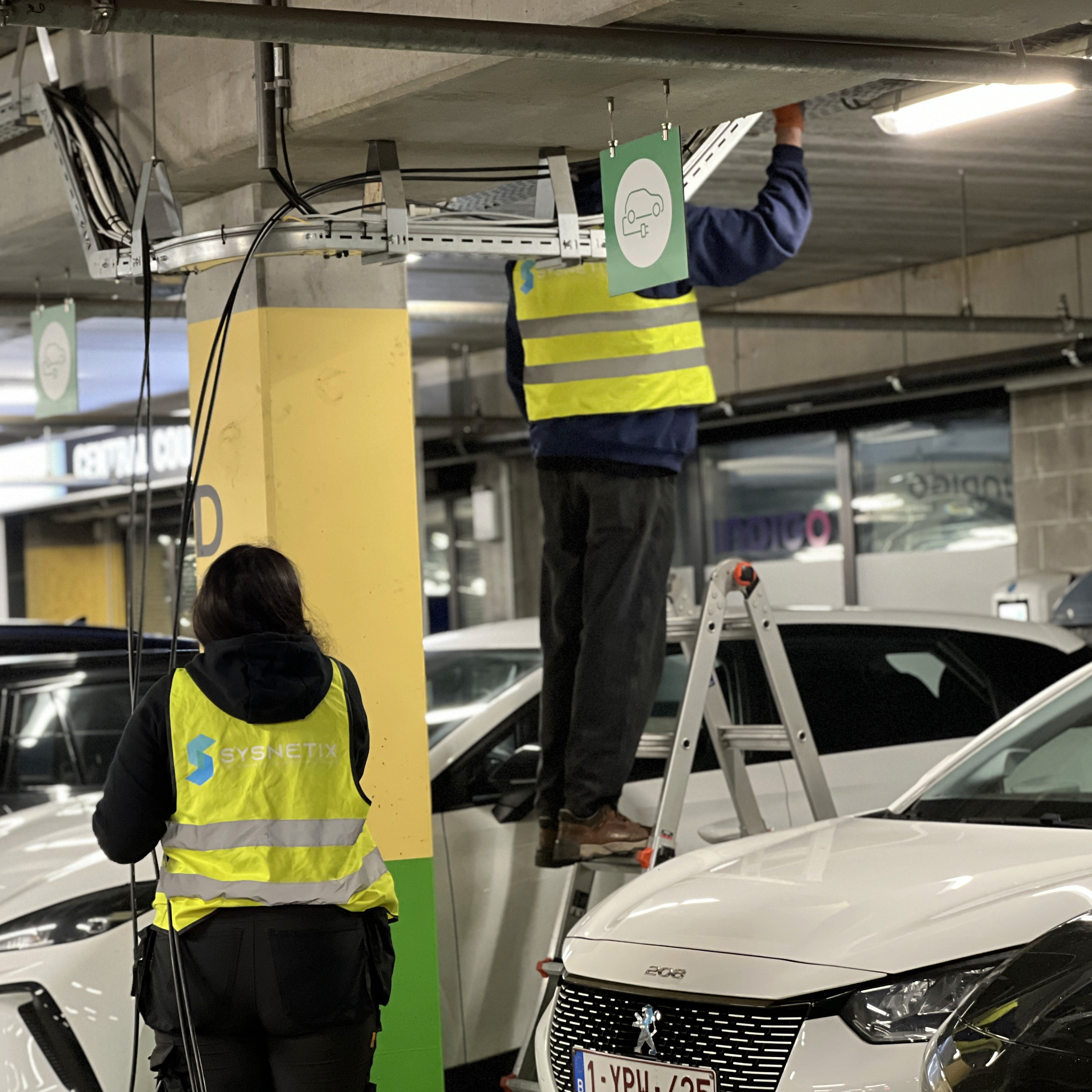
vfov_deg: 19.1
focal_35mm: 91
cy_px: 546
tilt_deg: +2.8
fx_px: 3248
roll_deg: +1.6
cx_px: 368
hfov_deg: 19.0
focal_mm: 9
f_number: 2.8
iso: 400
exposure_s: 1/20
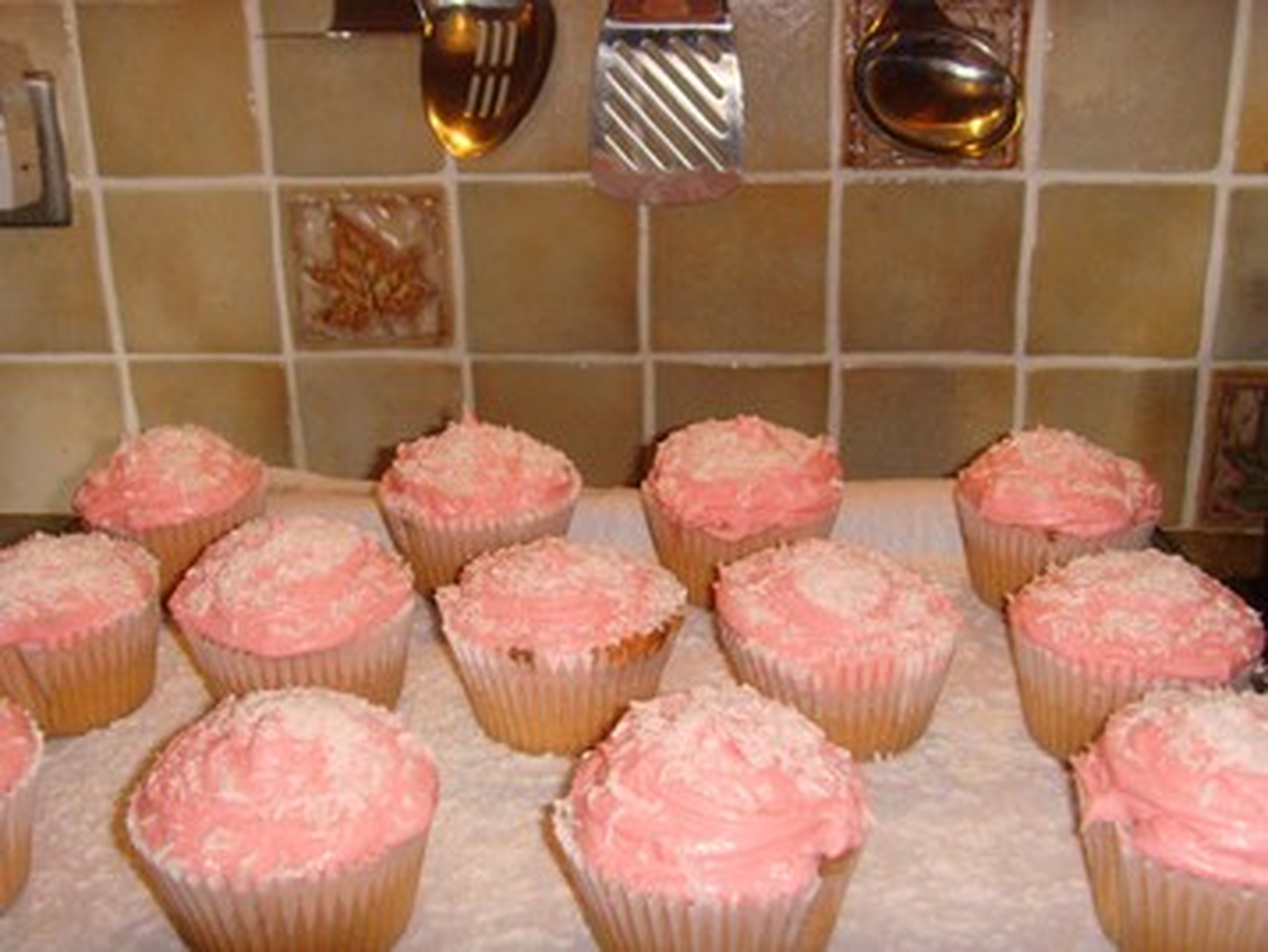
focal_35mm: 39
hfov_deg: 47.8
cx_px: 634
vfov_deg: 36.9
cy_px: 476
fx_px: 1430
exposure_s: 1/45
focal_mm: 6.6
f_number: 3.5
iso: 200
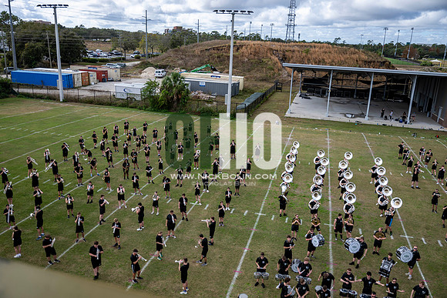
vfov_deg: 43.6
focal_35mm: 30
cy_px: 149
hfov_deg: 61.9
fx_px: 373
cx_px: 224
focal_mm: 30
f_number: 2.8
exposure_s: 1/1250
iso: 100
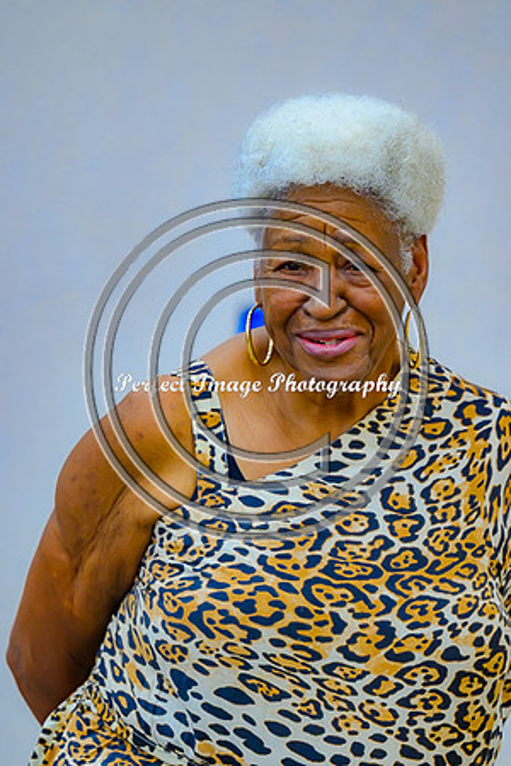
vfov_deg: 8.9
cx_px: 256
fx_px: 4939
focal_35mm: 232
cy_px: 383
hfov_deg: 5.9
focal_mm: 155
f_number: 2.8
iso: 800
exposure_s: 1/125
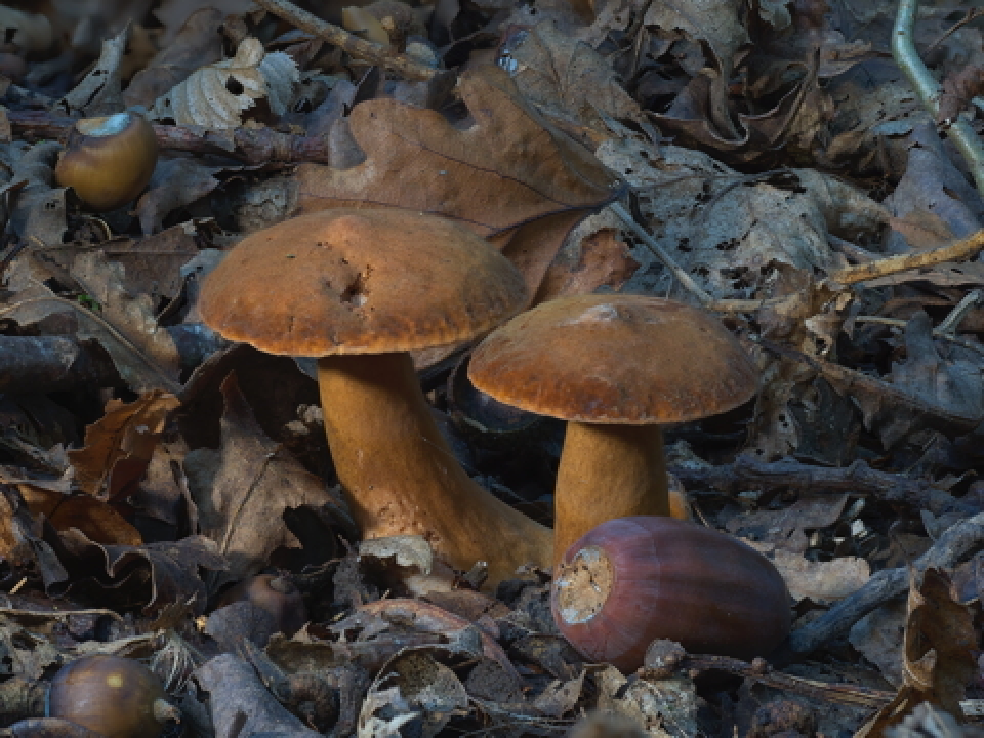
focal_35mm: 120
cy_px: 369
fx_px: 3411
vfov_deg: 12.3
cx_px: 492
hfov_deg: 16.4
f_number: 5.6
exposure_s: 1/4
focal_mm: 60
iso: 200
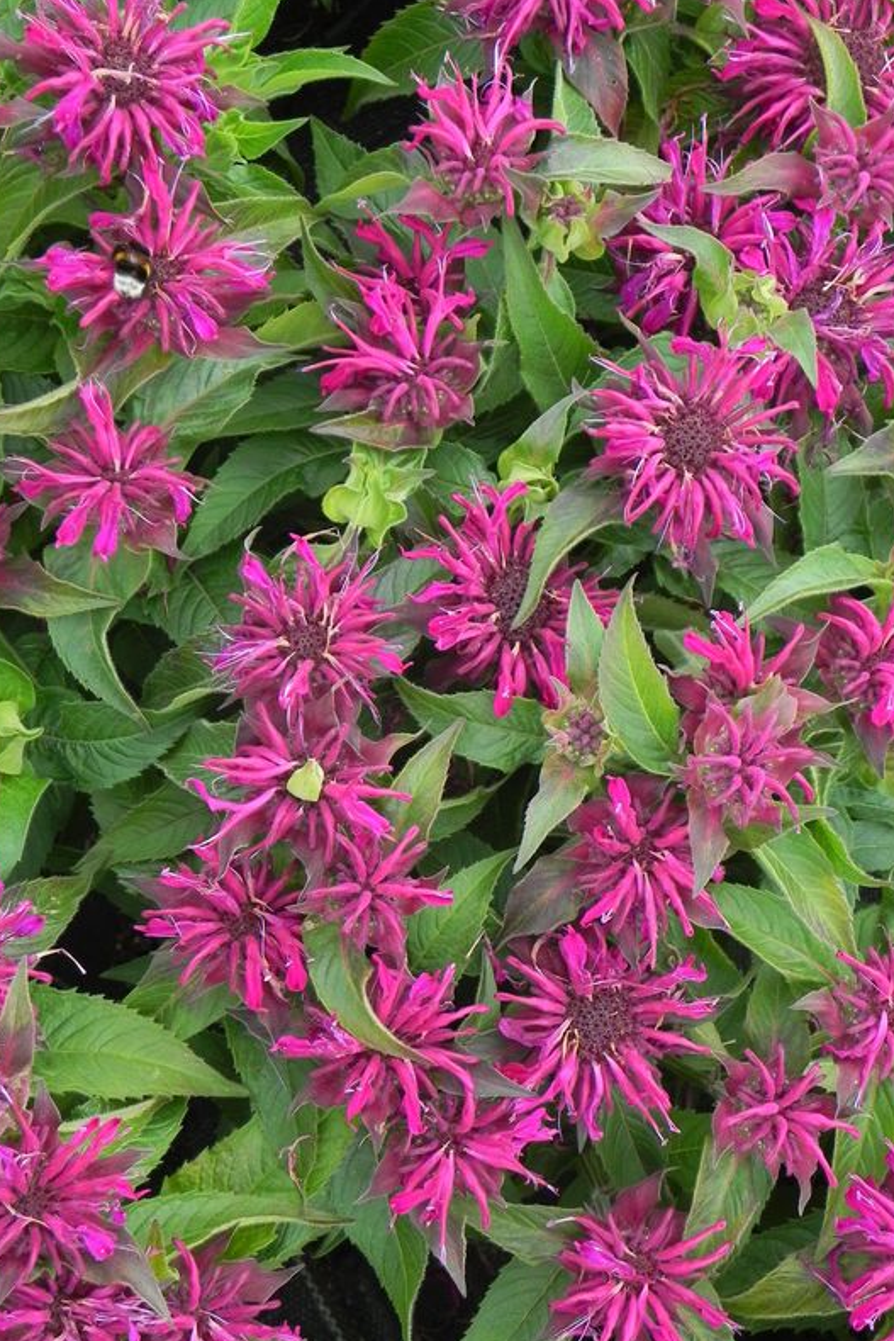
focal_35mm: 79
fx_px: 2941
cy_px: 670
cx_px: 487
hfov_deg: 17.3
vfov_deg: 25.7
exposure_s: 1/200
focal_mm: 13.4
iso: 160
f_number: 4.5
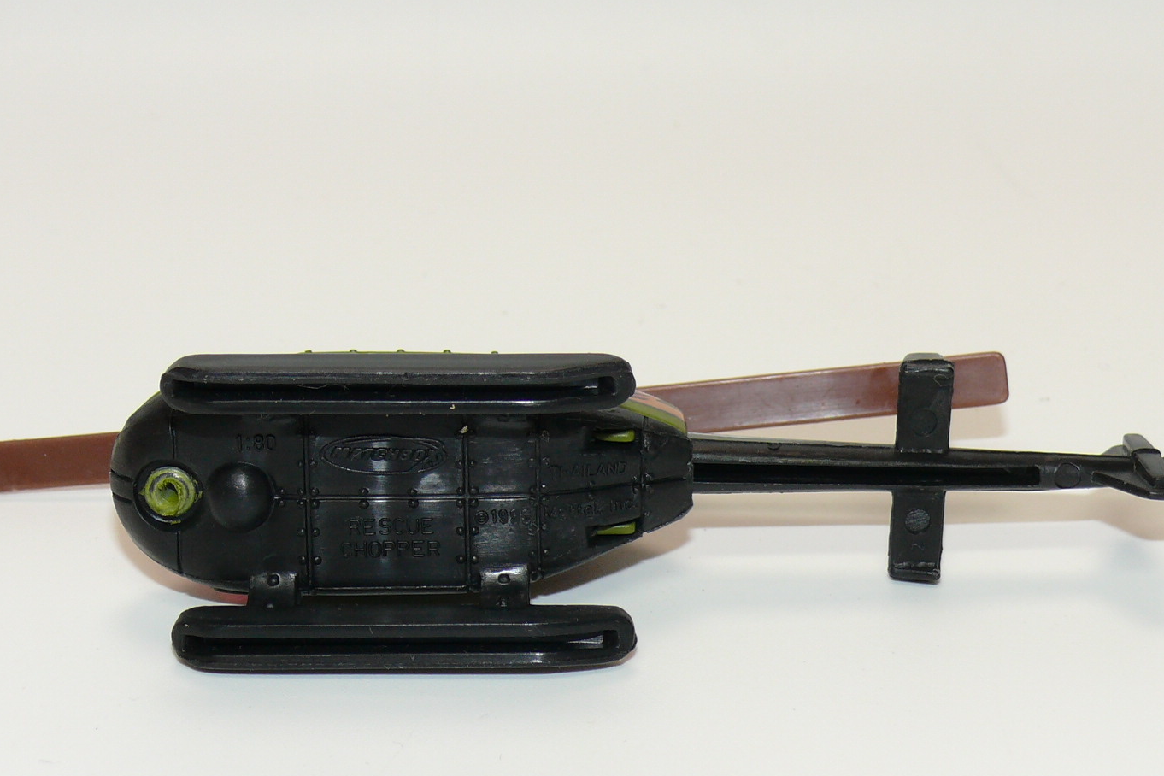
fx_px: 3201
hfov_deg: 20.6
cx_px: 543
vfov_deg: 13.8
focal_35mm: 99
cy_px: 433
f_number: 4
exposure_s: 1/30
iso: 100
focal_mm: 11.9
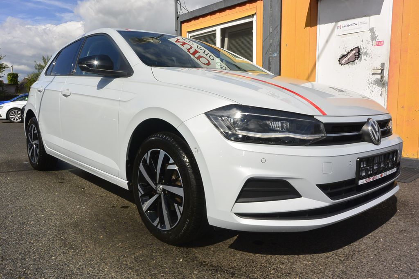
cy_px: 140
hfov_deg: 67.4
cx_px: 210
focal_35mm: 27
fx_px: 314
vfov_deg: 47.9
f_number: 13
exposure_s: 1/250
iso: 160
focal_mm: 10
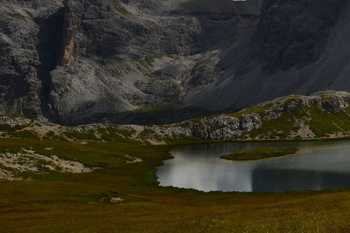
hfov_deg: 22.1
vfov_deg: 15.6
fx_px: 817
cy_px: -55
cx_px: 435
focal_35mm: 84
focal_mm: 20
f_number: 11
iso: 160
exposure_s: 1/500
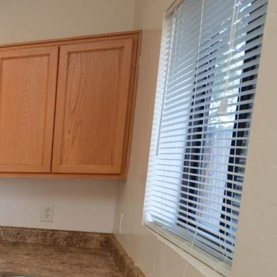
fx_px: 362
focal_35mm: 40
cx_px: -115
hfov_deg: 29.7
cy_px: 214
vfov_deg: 40.4
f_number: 4
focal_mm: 10
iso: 400
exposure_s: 1/60
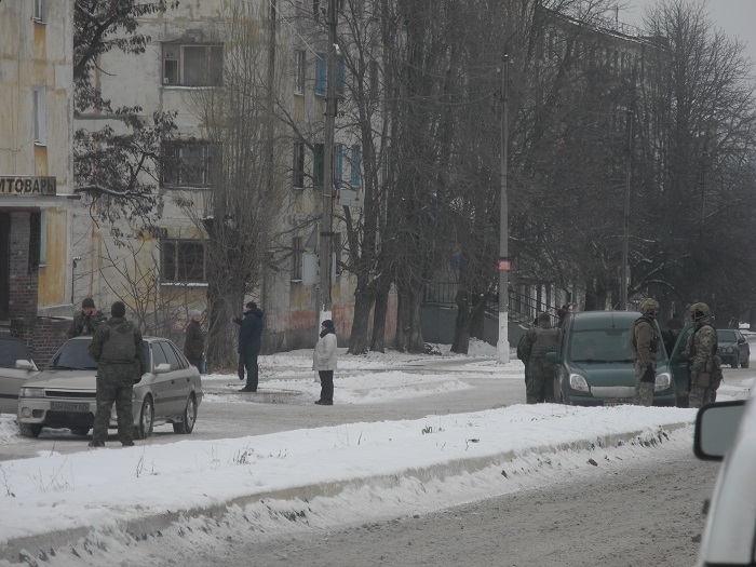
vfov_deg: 7.4
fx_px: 4368
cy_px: 284
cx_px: 378
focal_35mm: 200
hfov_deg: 9.9
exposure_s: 1/74
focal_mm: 42.6
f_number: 5.6
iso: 100
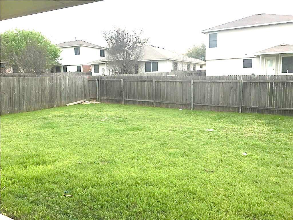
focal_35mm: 29
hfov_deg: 61.7
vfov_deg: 48.2
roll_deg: +0.1
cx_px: 146
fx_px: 245
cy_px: 110
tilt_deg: -7.1
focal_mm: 4.15
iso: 25
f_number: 2.2
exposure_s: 1/777
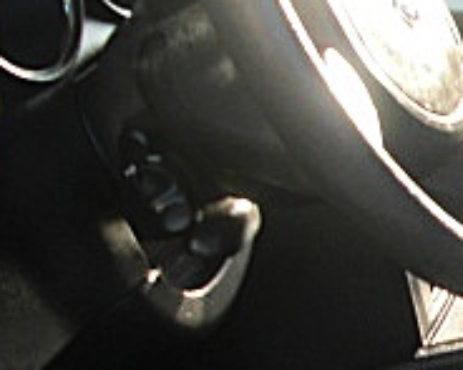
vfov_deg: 12.5
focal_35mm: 122
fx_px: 1671
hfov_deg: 14.5
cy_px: 370
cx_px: 740
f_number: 2.8
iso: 100
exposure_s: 1/125
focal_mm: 6.3
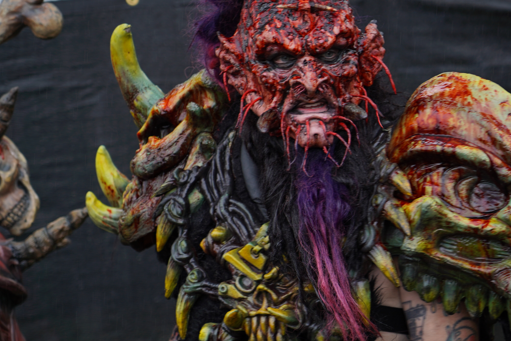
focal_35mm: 158
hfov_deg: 13.0
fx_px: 2243
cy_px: 156
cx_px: 350
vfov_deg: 8.7
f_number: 4
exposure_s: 1/125
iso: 160
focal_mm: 105
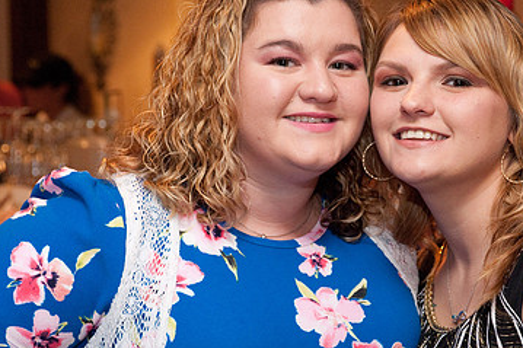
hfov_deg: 18.1
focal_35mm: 113
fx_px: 1641
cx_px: 342
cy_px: 188
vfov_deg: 12.1
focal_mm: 70
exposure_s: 1/125
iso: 3200
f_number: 5.6
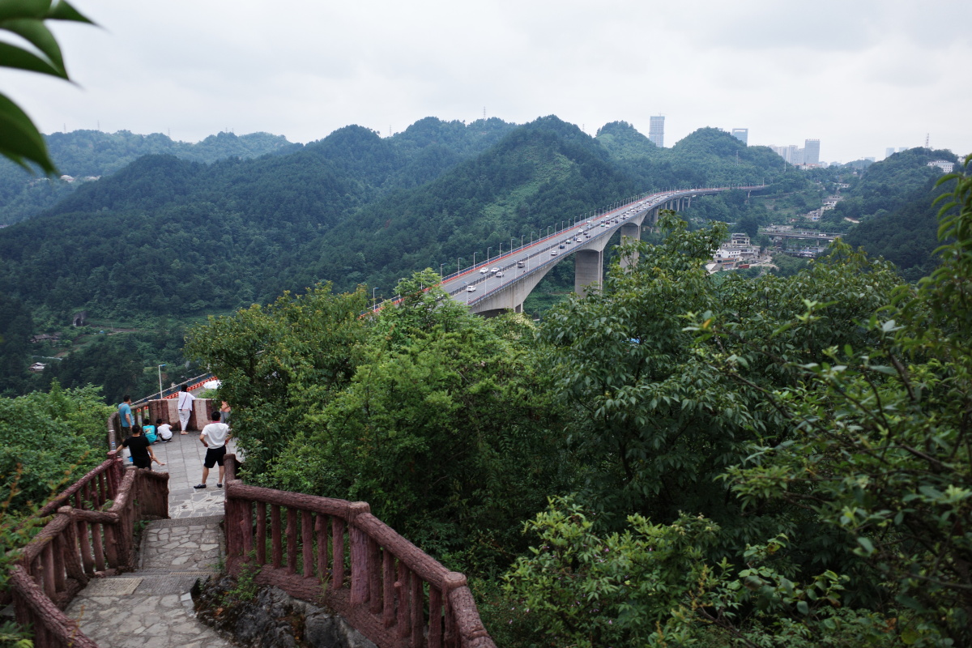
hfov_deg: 65.5
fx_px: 756
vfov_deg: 46.4
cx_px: 486
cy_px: 324
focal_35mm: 28
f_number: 2.8
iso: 200
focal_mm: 18.3
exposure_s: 1/1600
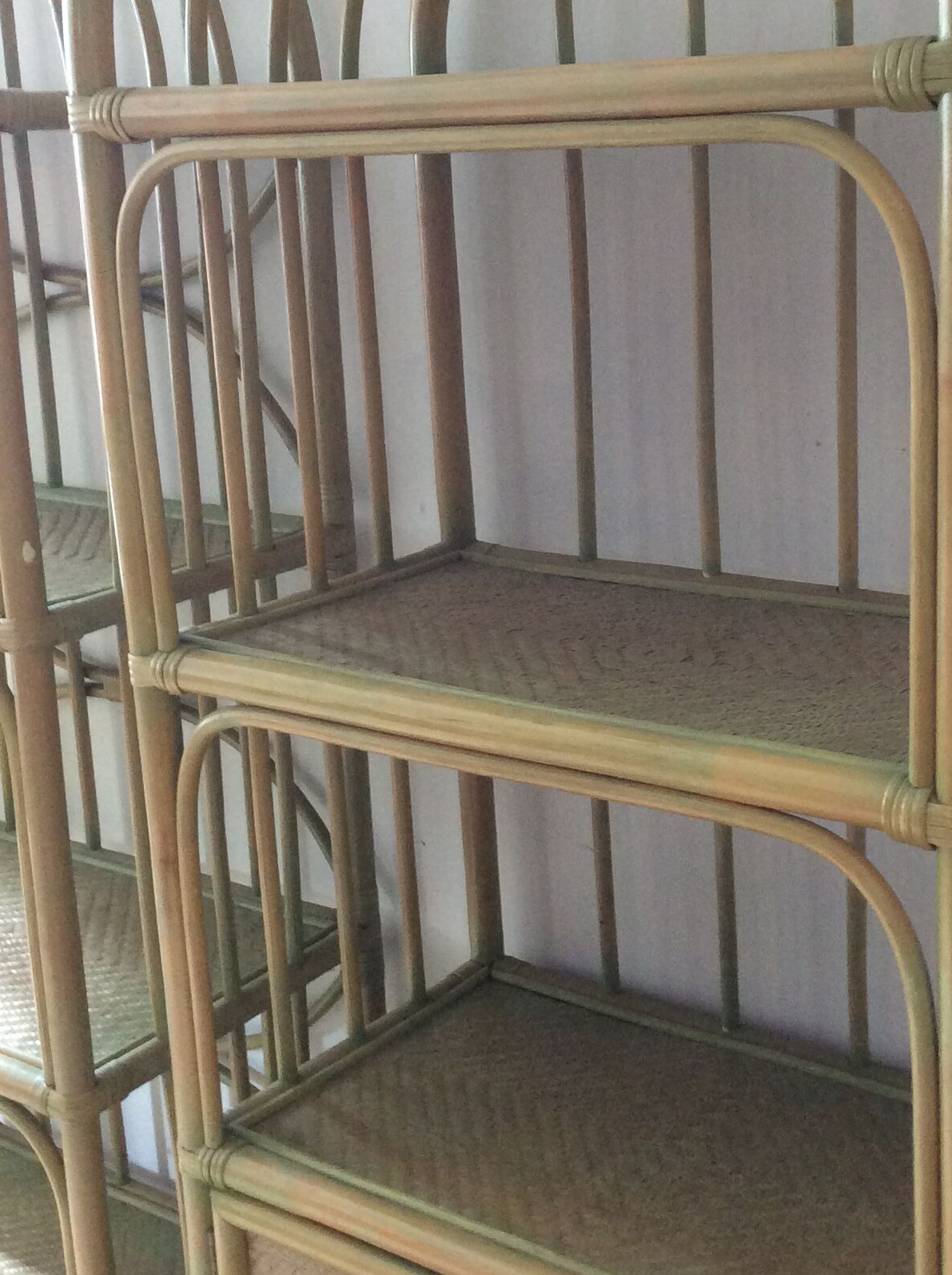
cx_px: 635
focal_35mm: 52
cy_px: 500
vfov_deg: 36.7
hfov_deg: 27.8
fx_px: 1912
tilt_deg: -13.6
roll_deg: +2.3
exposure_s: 1/25
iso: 100
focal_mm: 3.3
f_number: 2.4
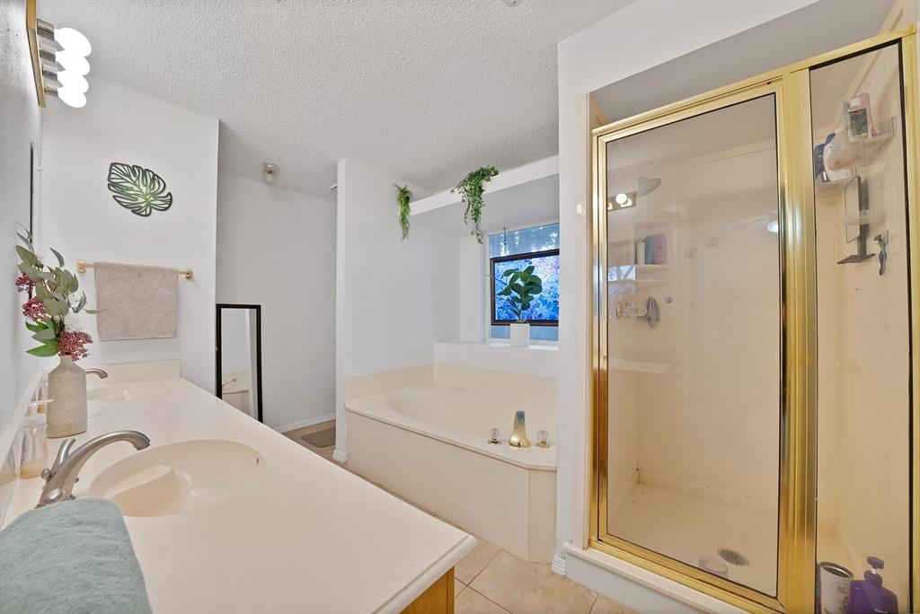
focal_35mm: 12
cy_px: 307
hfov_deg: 112.6
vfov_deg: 90.1
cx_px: 460
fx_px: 307
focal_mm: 12
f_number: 9
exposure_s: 1/4
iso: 640
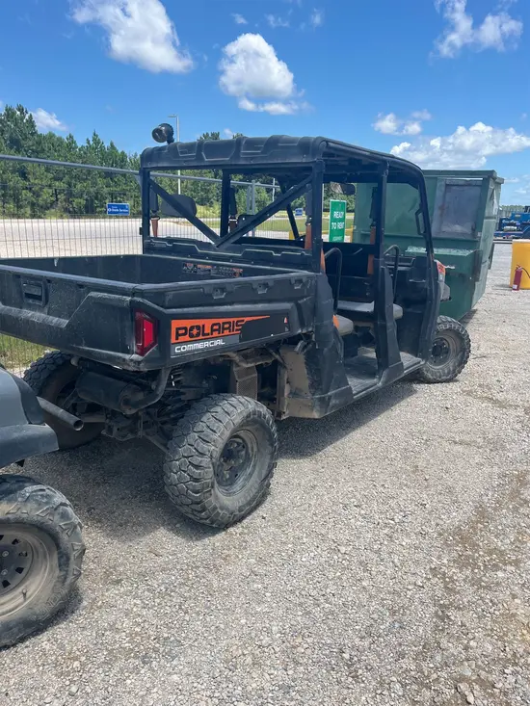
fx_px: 531
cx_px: 265
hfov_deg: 53.1
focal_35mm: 26
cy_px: 353
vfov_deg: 67.3
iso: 50
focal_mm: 5.1
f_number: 1.6
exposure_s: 1/2137
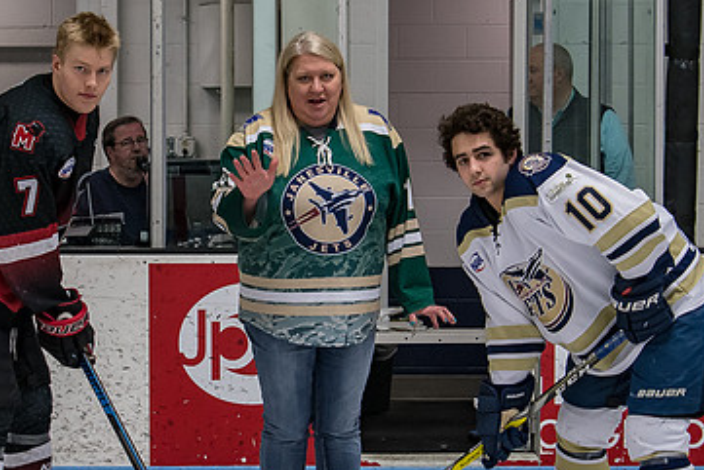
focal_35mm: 111
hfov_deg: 18.4
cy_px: 234
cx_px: 275
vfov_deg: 12.4
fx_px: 2171
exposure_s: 1/250
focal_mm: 35
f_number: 4
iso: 500
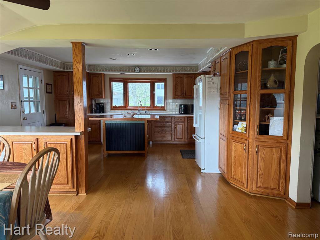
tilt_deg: -5.0
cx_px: 160
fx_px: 222
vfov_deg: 56.8
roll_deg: -0.2
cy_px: 120
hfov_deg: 71.6
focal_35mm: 24
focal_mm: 6.76
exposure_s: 1/60
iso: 320
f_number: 1.78
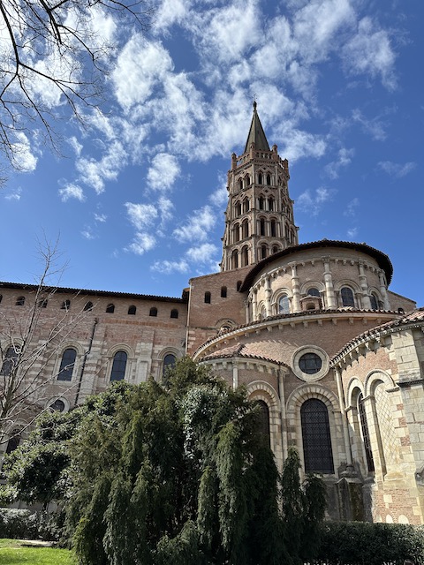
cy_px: 282
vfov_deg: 71.6
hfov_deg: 56.8
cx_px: 212
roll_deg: -3.3
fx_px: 392
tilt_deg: +31.5
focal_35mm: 24
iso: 80
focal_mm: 6.86
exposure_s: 1/4348
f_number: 1.78
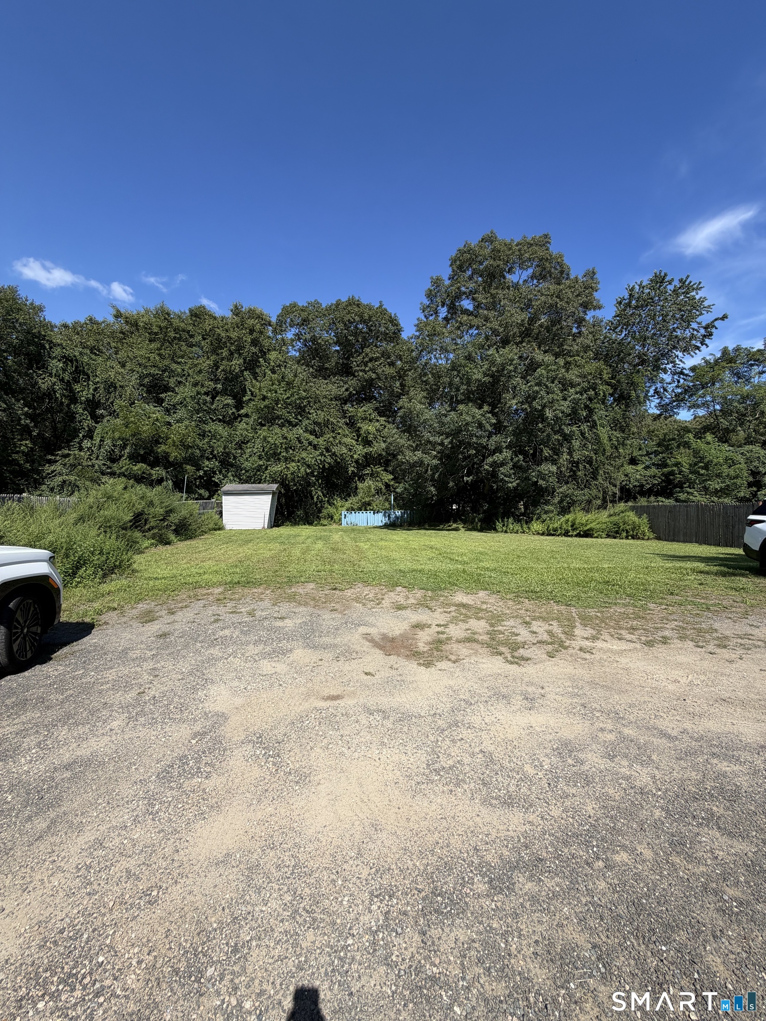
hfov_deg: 85.7
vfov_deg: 102.1
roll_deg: +0.4
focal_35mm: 14
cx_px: 383
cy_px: 510
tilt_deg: -1.0
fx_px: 413
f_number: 2.2
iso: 25
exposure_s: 1/770
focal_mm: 2.22
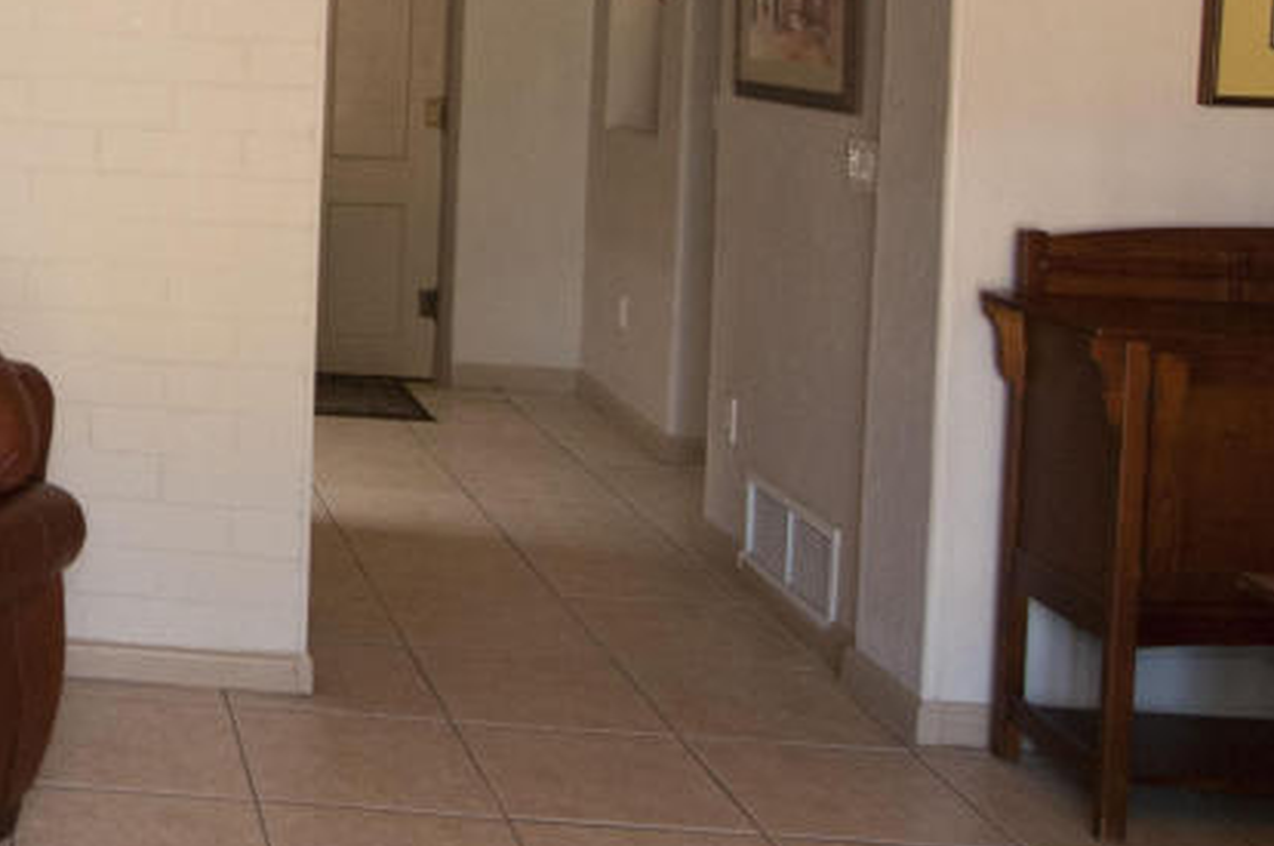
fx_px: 1923
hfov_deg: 31.3
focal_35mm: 54
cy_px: 6
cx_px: -222
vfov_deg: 23.8
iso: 400
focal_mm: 13
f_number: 5.6
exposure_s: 1/60
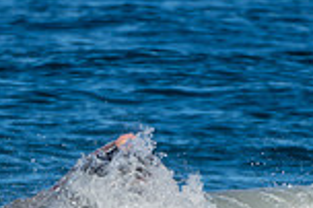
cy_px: 386
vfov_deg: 0.5
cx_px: 115
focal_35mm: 2863
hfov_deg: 0.7
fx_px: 24865
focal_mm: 500
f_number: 5.6
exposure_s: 1/1000
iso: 140
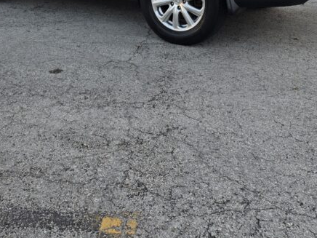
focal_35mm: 54
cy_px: -22
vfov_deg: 25.2
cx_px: 143
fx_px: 495
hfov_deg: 35.5
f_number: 1.7
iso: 80
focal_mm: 6.25
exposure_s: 1/1406
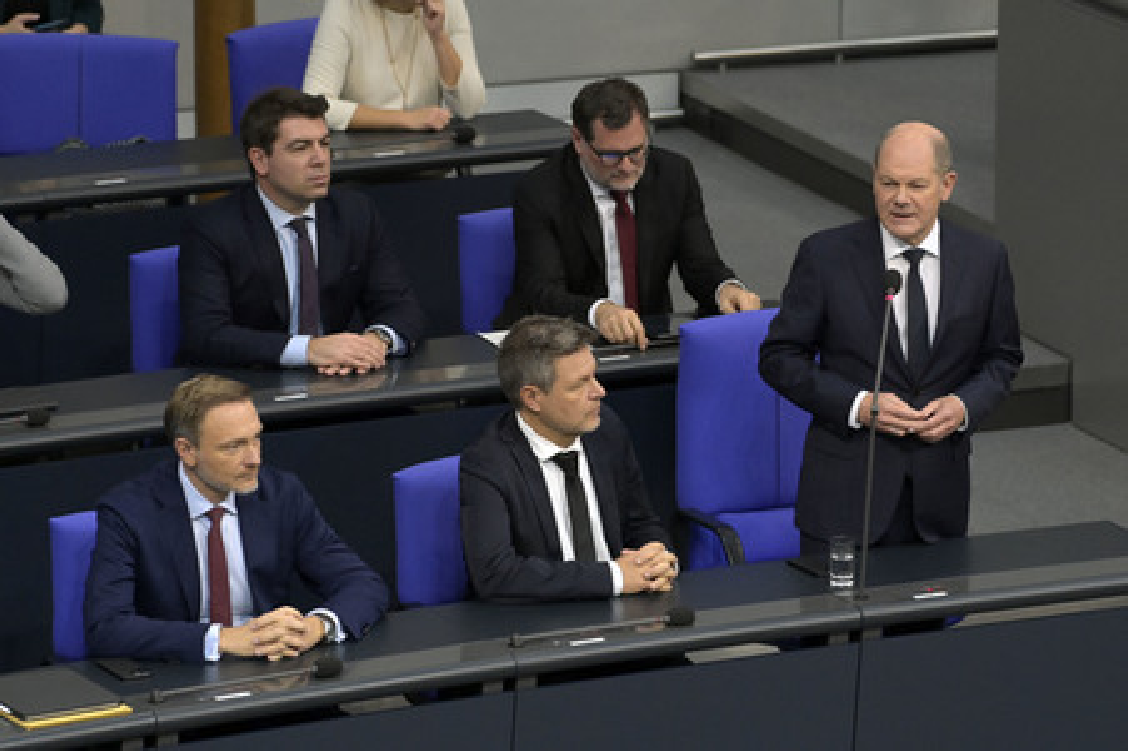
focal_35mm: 200
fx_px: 6262
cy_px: 376
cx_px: 564
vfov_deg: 6.9
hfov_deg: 10.3
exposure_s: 1/320
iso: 10000
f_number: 5.6
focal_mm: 200
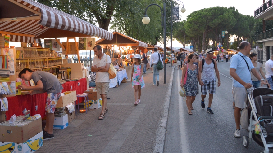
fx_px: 210
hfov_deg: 66.1
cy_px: 62
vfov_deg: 40.0
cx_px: 135
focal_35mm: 29
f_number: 3.5
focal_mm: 18
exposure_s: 1/50
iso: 1600
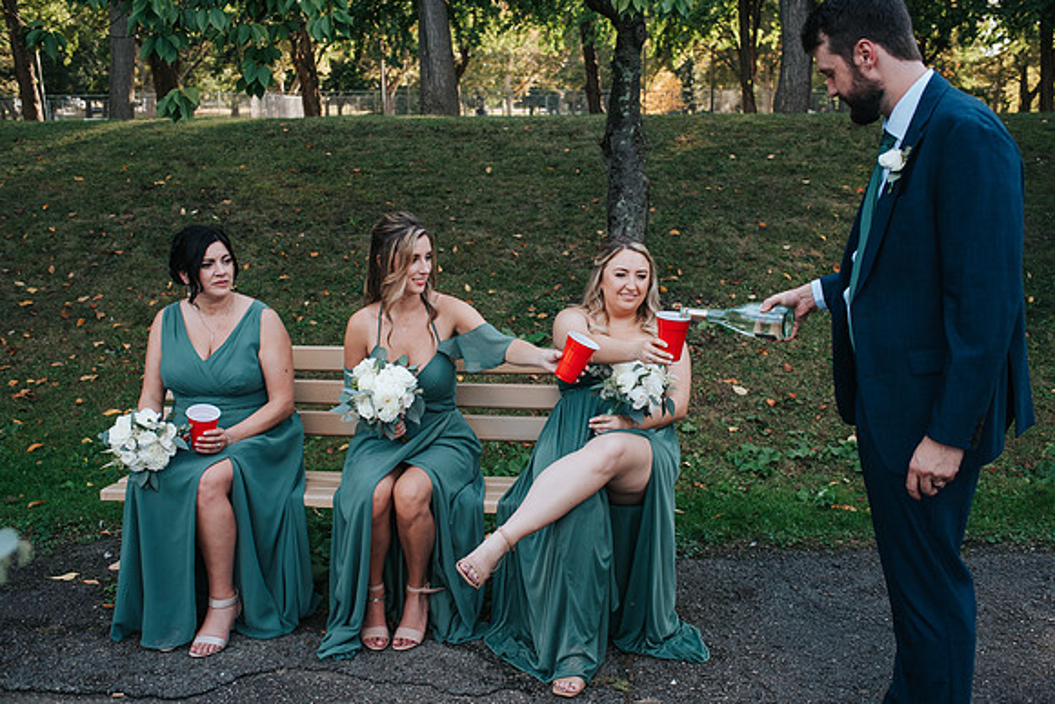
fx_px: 1026
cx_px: 528
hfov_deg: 54.4
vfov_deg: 37.9
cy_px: 352
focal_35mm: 35
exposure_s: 1/1000
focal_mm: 35
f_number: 4
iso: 1000
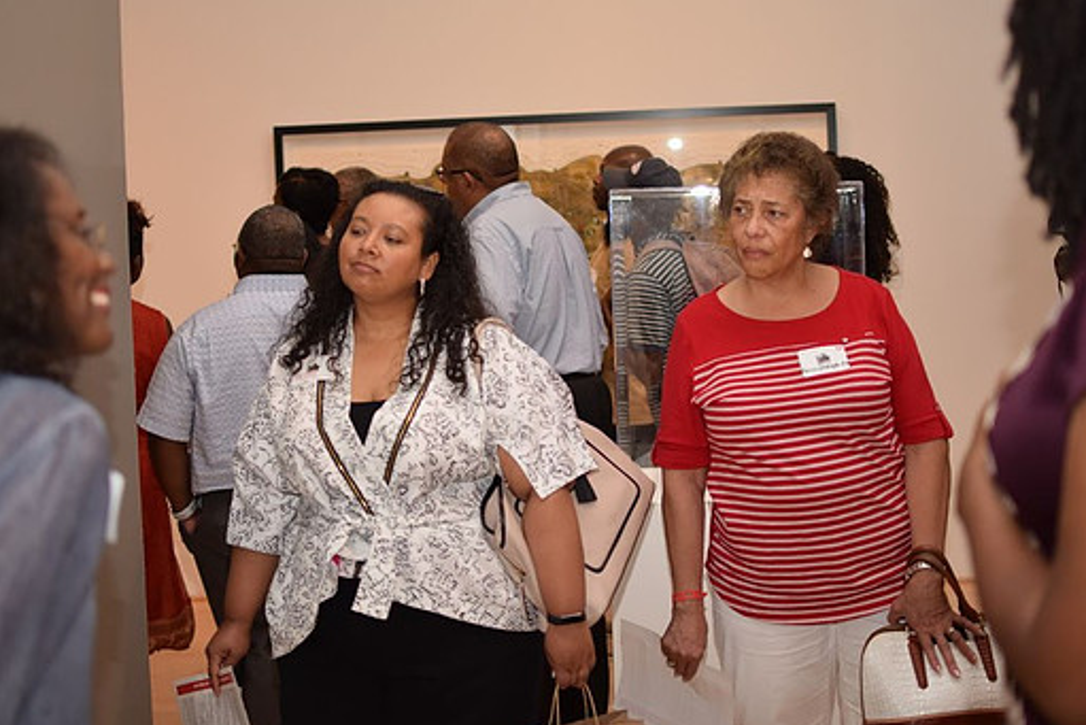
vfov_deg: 22.8
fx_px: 1797
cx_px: 478
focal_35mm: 60
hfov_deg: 33.6
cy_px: 343
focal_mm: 35
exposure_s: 1/200
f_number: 1.8
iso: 200
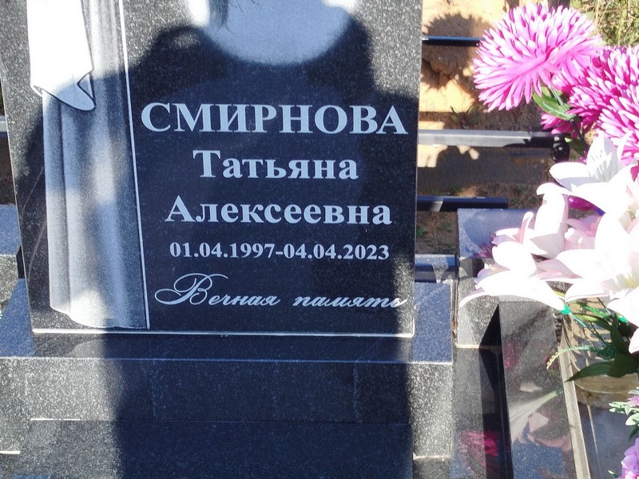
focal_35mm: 26
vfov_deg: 53.1
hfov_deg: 67.3
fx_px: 480
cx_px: 320
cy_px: 240
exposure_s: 1/216
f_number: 1.7
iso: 50
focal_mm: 5.31
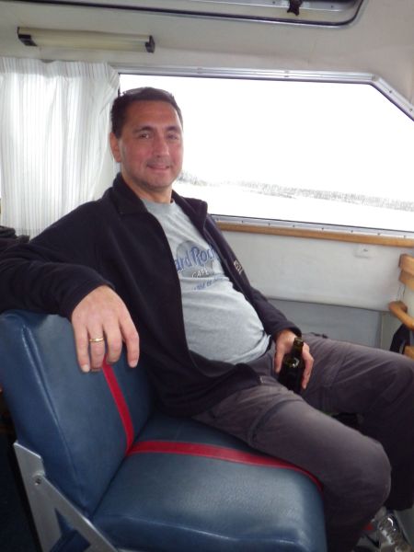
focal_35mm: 28
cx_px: 207
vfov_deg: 63.4
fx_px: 446
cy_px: 276
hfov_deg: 49.7
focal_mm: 5
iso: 400
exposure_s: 1/45
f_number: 3.5
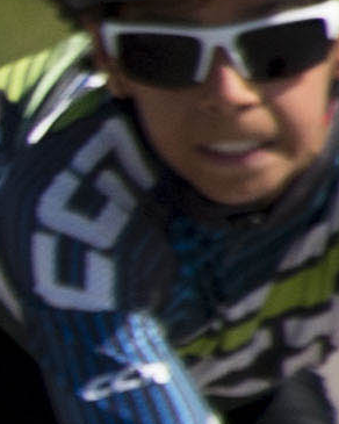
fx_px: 41010
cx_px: -1638
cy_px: 457
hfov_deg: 0.5
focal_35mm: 3270
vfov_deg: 0.6
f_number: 5.6
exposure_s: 1/400
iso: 400
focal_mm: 300
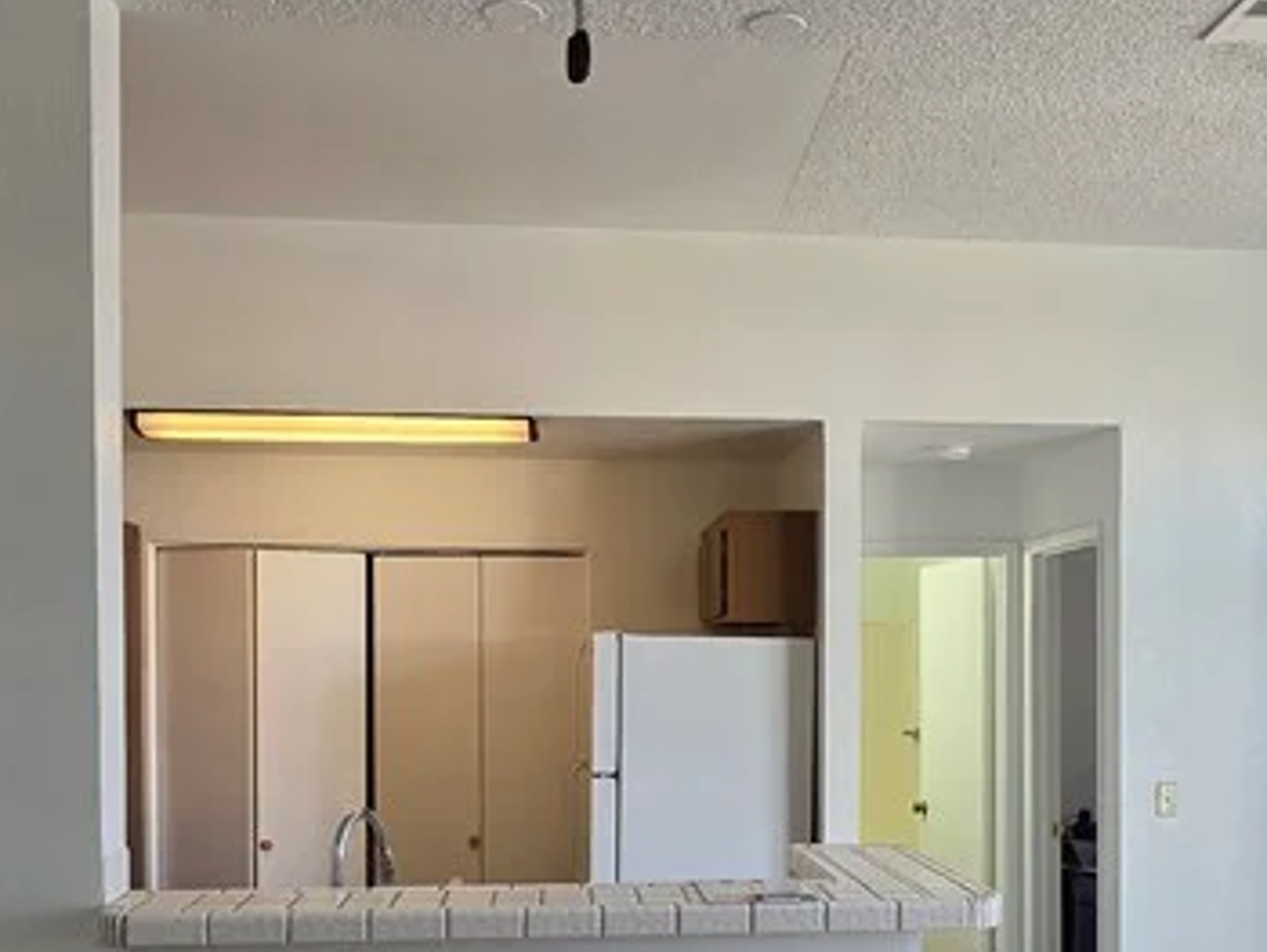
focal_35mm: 38
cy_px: 677
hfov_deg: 48.8
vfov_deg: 37.1
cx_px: 713
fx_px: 1392
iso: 100
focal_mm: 2.2
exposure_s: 1/120
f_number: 1.9
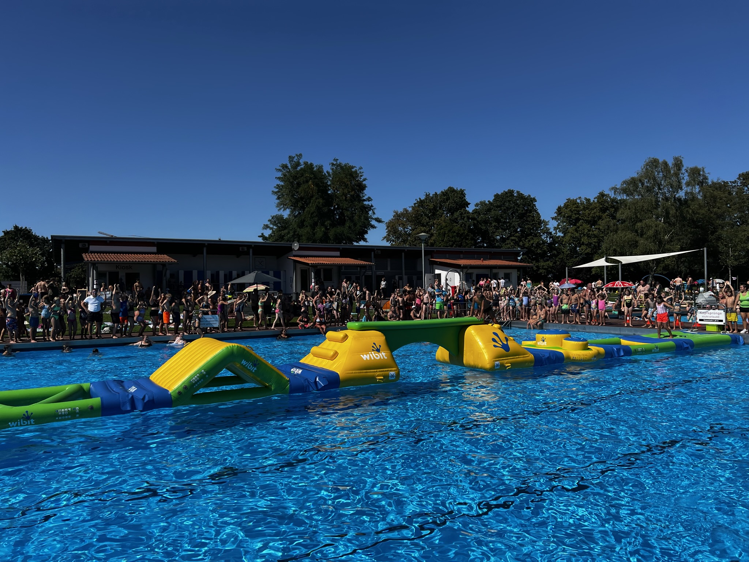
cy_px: 281
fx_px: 563
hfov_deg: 67.3
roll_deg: -1.1
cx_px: 374
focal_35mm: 26
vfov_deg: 53.1
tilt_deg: +4.6
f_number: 1.5
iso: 50
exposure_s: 1/5319
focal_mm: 5.7
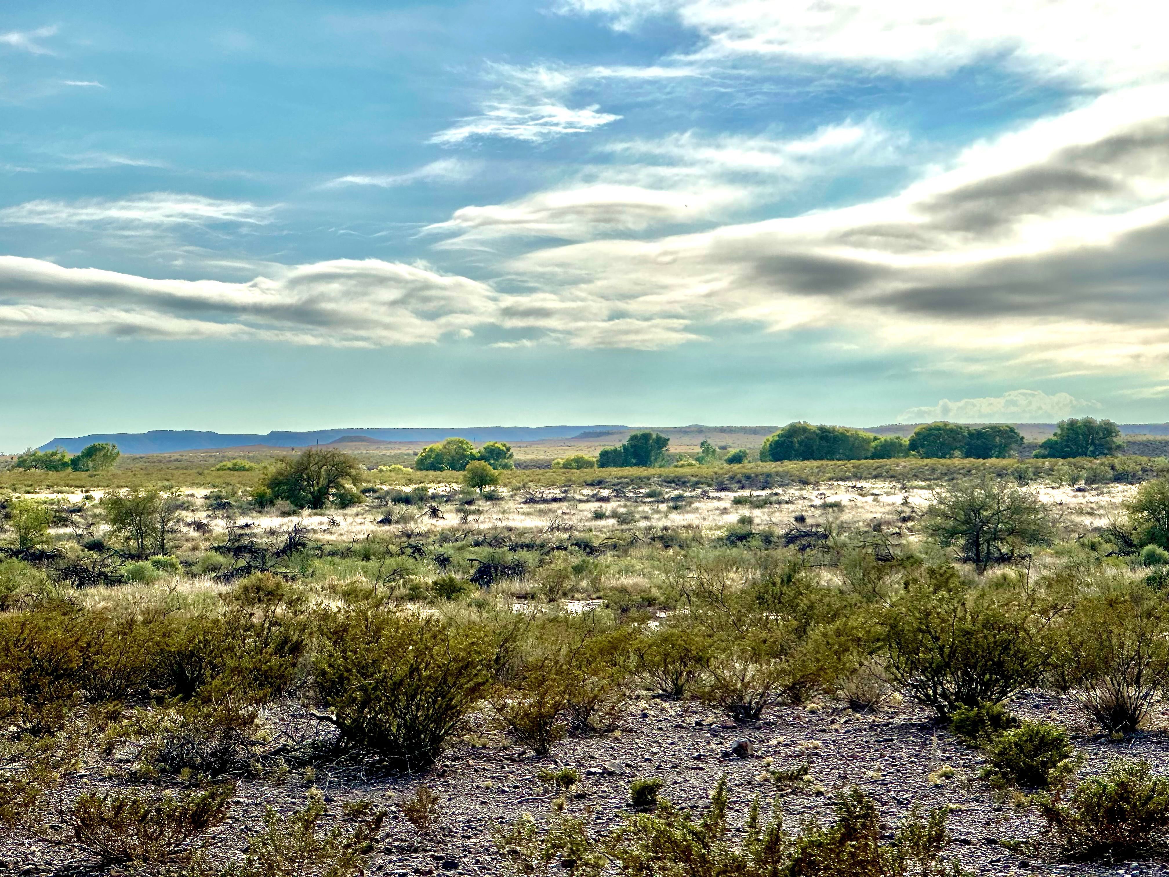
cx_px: 584
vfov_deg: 19.1
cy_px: 438
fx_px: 2600
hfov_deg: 25.3
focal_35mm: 77
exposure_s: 1/2801
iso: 32
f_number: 2.8
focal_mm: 9
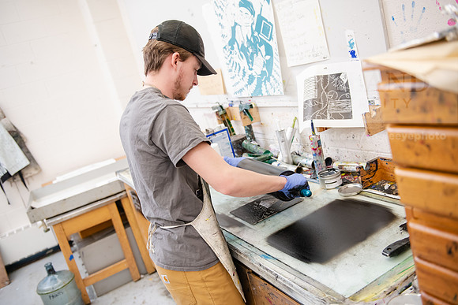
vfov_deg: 41.1
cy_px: 152
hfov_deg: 58.7
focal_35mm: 32
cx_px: 229
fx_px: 407
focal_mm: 32
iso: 800
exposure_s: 1/200
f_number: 3.2
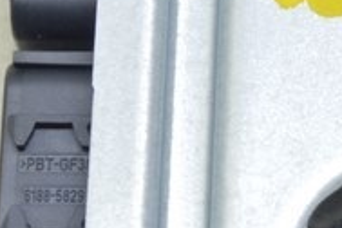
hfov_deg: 6.6
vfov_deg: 4.4
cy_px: -19
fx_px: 2935
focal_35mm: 309
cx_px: 449
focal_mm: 38
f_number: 5.6
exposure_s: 1/20
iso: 400
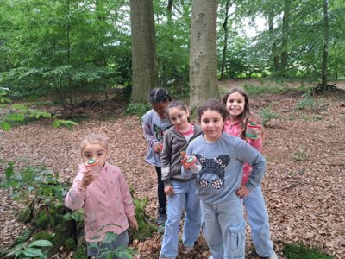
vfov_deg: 51.4
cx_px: 172
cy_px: 130
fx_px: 269
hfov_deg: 65.3
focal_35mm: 27
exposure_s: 1/60
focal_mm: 4
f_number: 1.8
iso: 160
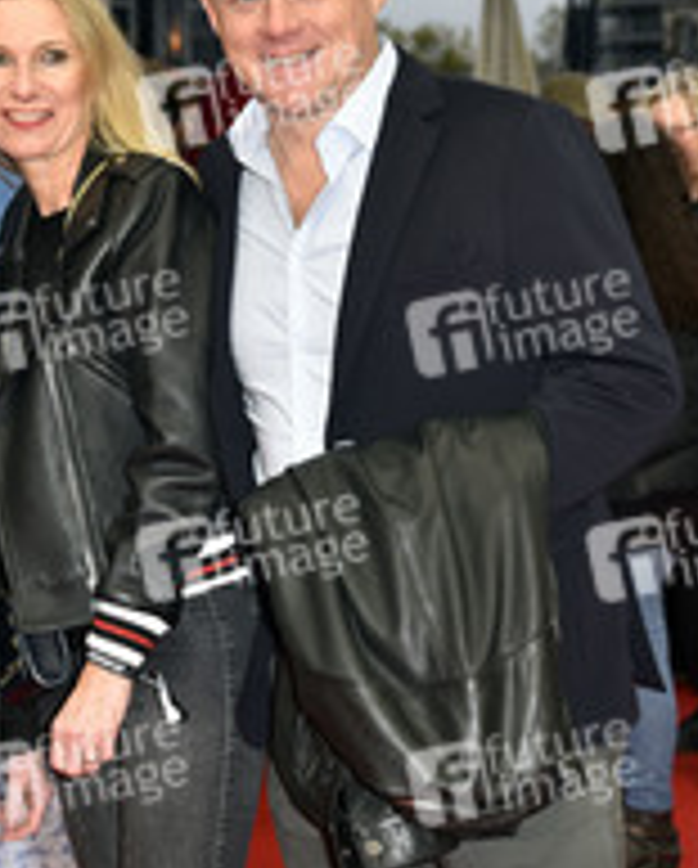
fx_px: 3272
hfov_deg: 12.1
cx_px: 133
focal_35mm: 127
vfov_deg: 15.1
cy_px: 436
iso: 640
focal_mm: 58
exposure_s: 1/200
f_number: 5.6
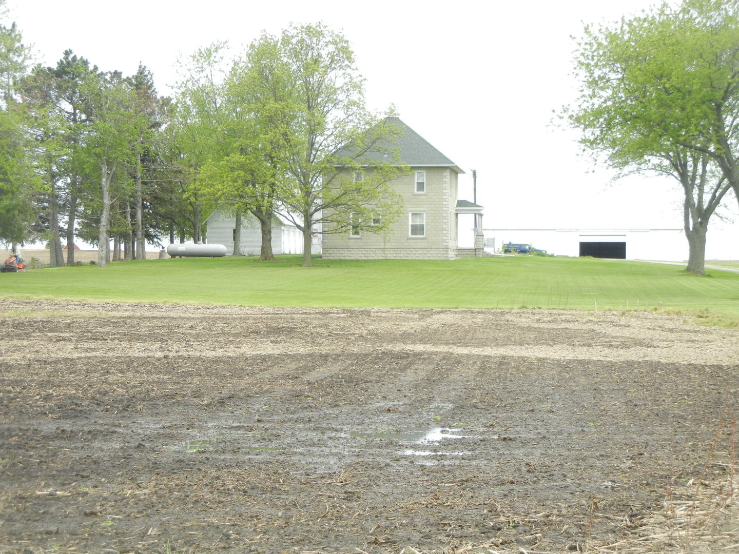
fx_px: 1644
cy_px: 277
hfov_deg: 25.3
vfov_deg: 19.1
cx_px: 370
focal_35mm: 77
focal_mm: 13.9
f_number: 4.3
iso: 230
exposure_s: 1/454
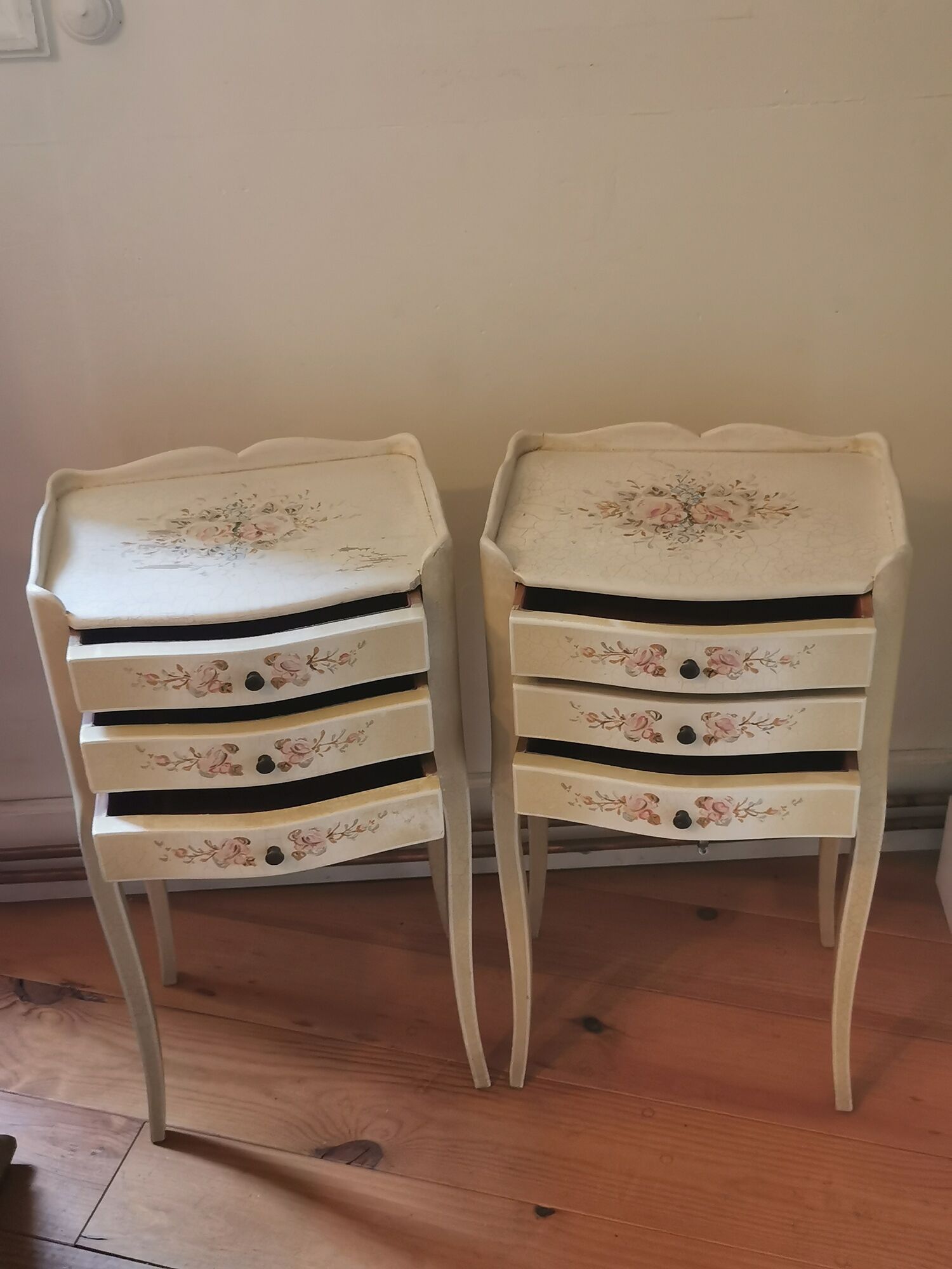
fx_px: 1503
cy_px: 634
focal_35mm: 41
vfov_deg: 45.8
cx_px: 476
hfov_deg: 35.1
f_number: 1.8
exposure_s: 1/50
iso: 125
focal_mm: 5.58
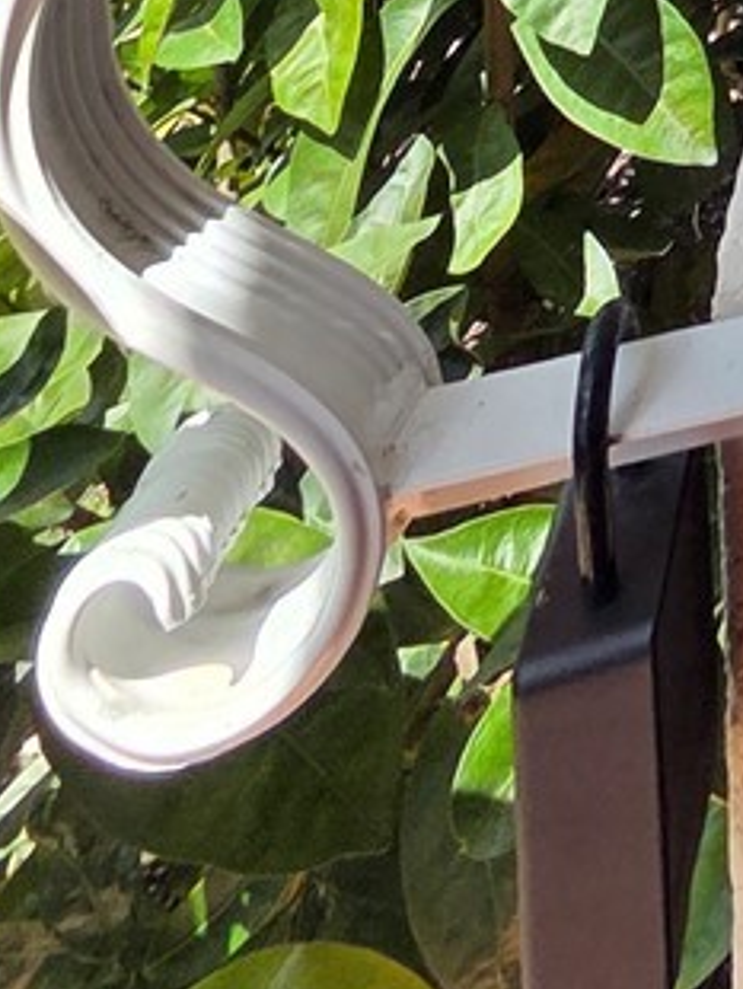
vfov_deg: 15.5
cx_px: 1821
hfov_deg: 14.2
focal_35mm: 67
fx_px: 1915
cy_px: -1356
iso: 50
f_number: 2.2
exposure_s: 1/909
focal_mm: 2.2
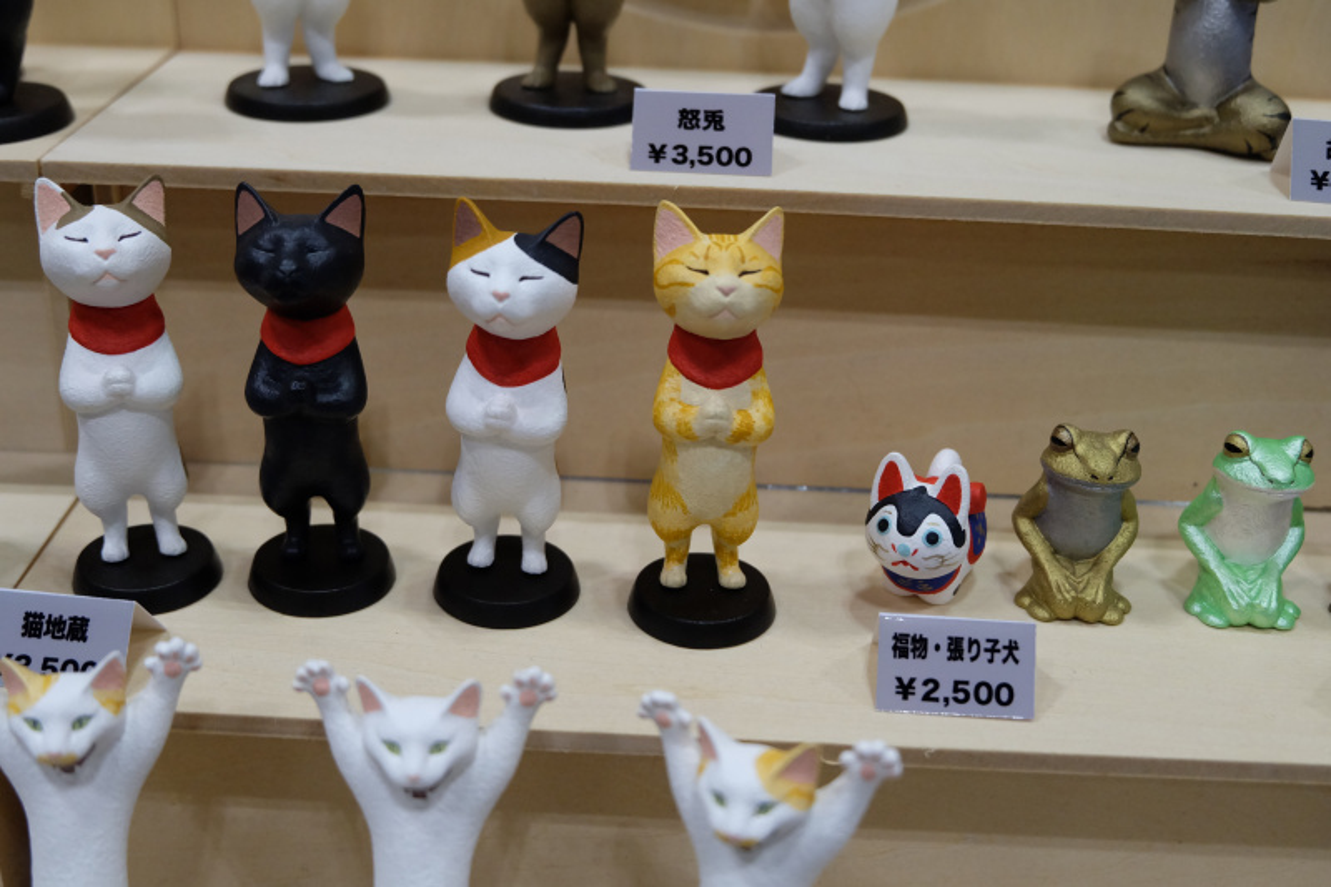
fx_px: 1626
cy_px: 444
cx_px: 666
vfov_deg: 30.5
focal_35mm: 44
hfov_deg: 44.5
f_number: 4.7
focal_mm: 29.5
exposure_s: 1/125
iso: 2000
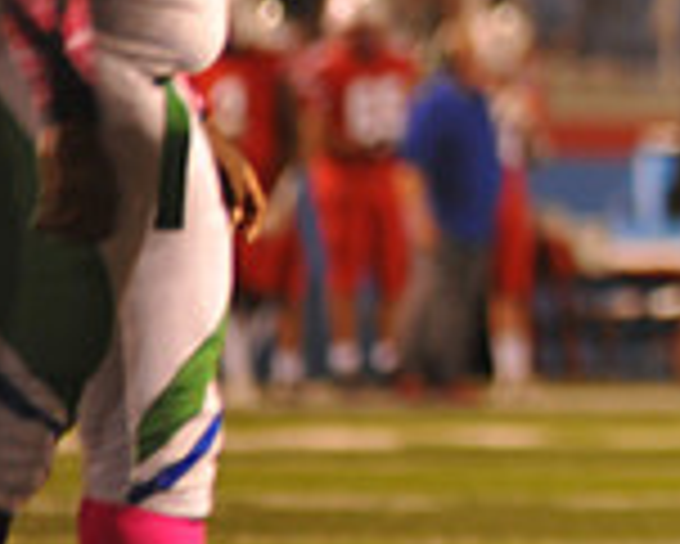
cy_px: -16
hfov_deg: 2.7
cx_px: 1207
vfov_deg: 2.1
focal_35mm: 721
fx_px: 14520
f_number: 2.8
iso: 1600
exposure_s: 1/125
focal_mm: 200
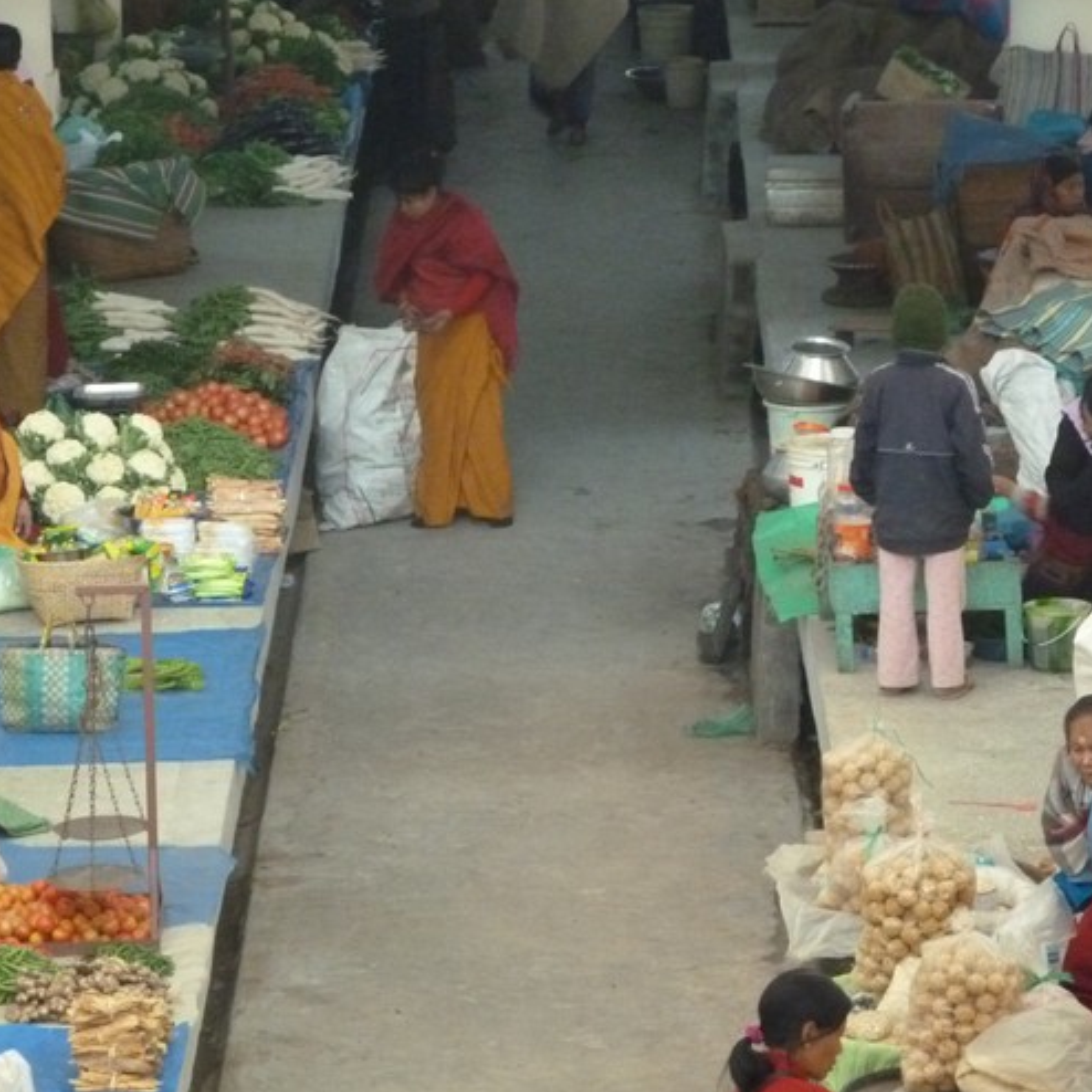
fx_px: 7067
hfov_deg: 8.8
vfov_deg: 8.8
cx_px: 442
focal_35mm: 198
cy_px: 563
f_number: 4.5
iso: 800
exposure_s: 1/30
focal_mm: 25.9
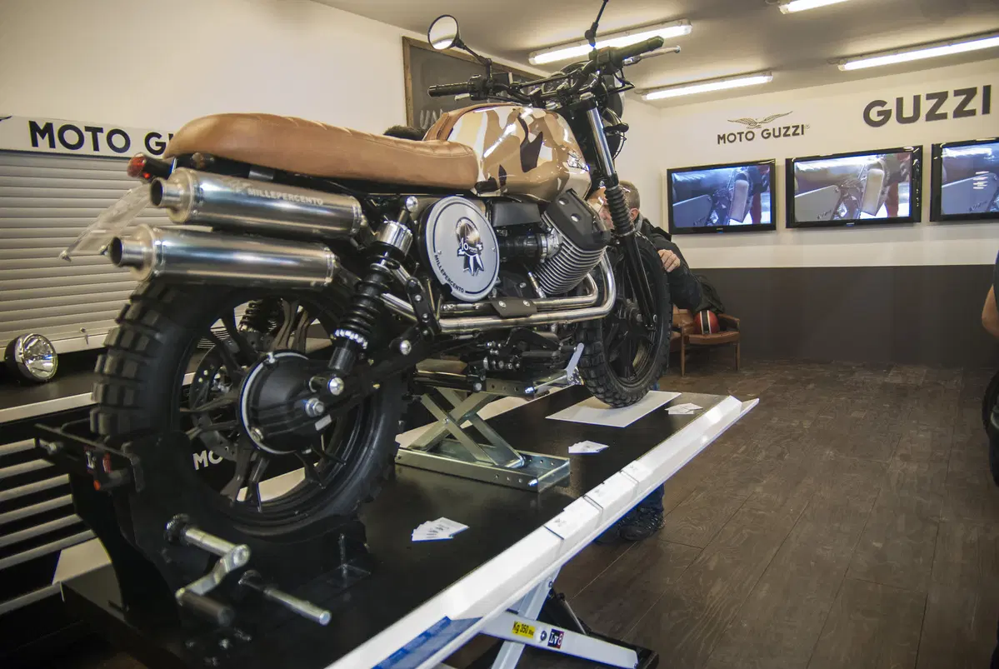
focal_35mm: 24
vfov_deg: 53.3
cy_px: 334
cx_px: 500
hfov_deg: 73.7
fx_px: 667
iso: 800
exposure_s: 1/60
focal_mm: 16
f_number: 2.8
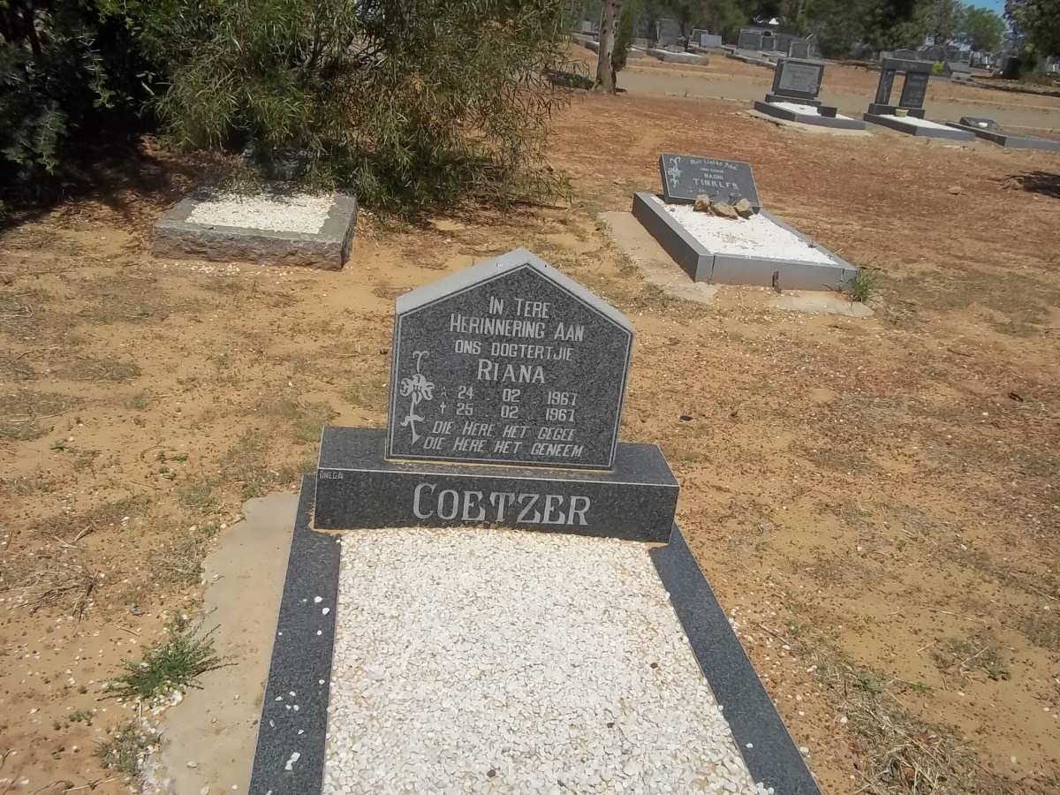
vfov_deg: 44.2
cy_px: 398
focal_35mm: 32
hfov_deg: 56.8
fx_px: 980
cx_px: 530
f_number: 5.5
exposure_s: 1/800
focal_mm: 5.7
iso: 80
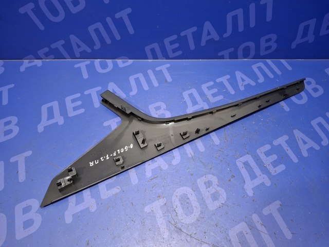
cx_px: 164
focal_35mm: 25
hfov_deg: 69.4
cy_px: 124
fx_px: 237
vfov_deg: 54.8
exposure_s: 1/33
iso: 320
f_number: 1.8
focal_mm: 4.69
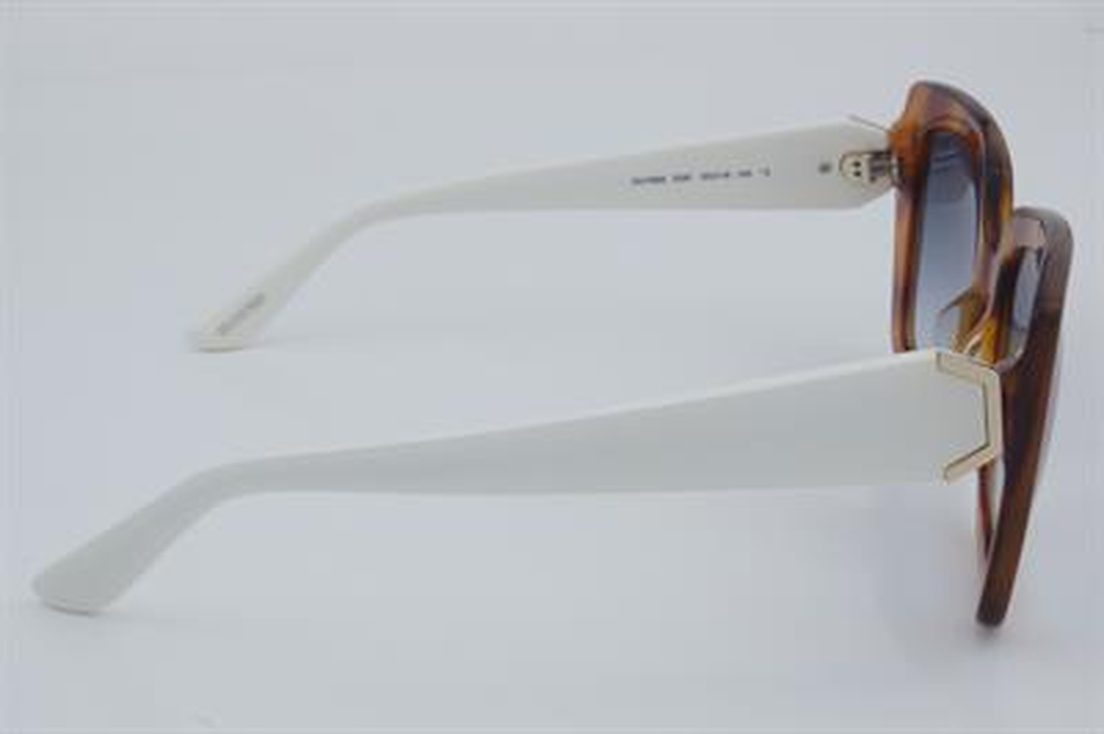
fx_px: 2298
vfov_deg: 18.2
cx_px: 552
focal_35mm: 75
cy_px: 367
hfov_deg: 27.0
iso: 100
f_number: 32
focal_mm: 50
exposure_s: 1/4
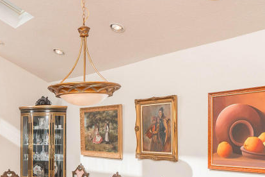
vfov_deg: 26.5
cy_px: 139
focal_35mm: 50
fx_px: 368
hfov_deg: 37.7
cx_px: 42
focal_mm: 12
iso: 500
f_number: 8
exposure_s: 1/200
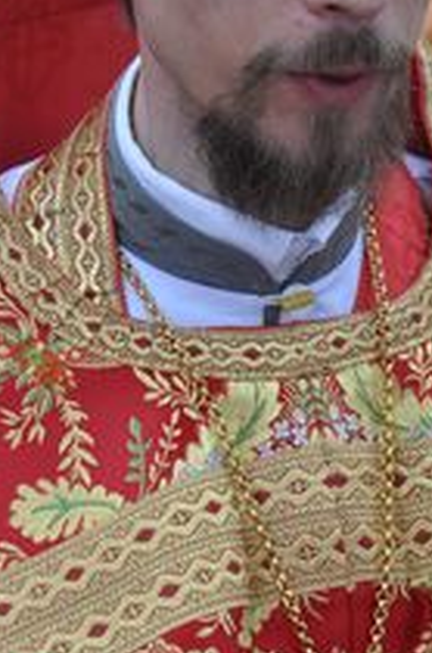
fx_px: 4504
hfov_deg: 5.5
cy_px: 376
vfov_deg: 8.3
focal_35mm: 249
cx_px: 232
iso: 400
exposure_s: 1/125
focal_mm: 58
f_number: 5.3
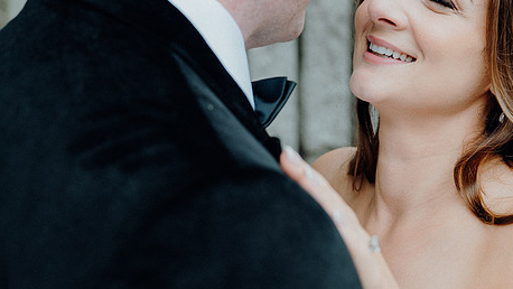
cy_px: 87
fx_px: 939
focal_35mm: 69
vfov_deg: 17.4
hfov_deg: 30.4
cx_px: 320
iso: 125
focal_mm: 35
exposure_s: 1/160
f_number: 3.5
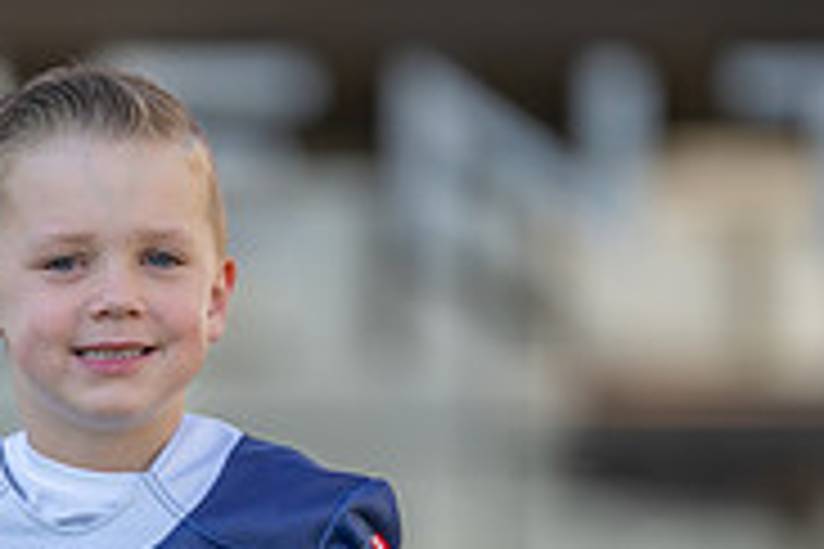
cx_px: 158
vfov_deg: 2.4
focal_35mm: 563
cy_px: 596
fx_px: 12885
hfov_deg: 3.7
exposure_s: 1/500
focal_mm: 175
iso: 100
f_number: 2.8
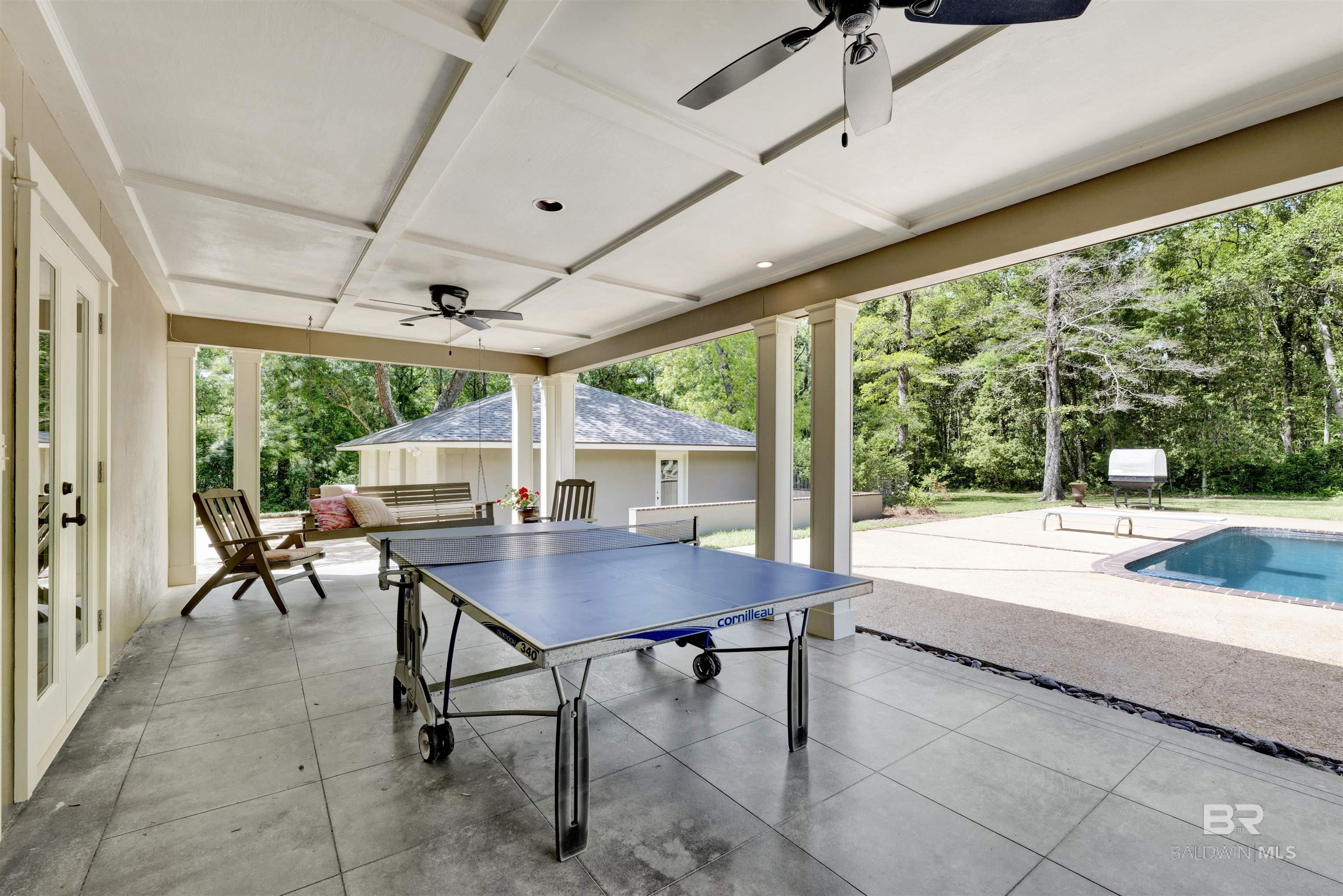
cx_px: 672
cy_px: 448
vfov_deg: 77.3
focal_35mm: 15
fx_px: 560
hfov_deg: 100.4
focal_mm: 15
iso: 400
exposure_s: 1/80
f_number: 11
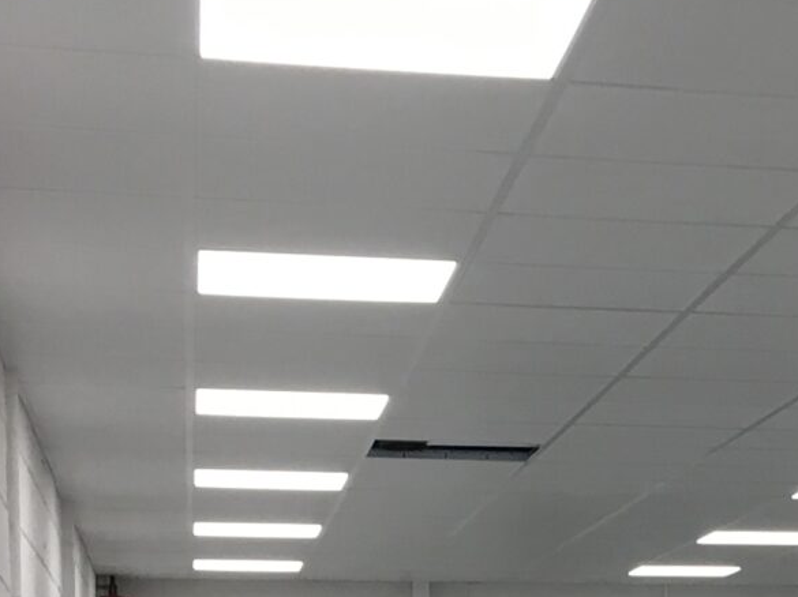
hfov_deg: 14.9
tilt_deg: +0.7
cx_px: 989
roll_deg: +1.7
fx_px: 2926
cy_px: 852
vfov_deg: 11.3
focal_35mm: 127
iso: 25
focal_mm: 4.15
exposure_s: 1/33
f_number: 2.2
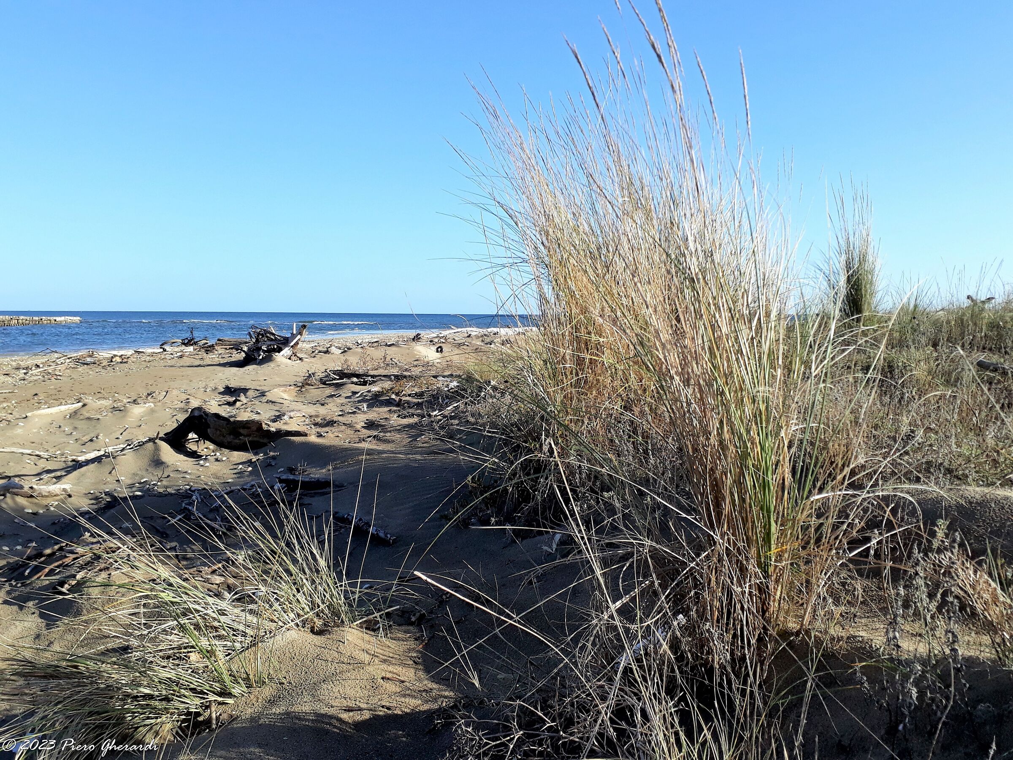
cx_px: 506
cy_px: 380
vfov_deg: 51.4
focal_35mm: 27
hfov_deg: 65.3
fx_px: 790
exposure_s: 1/1307
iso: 40
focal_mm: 3.6
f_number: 1.9
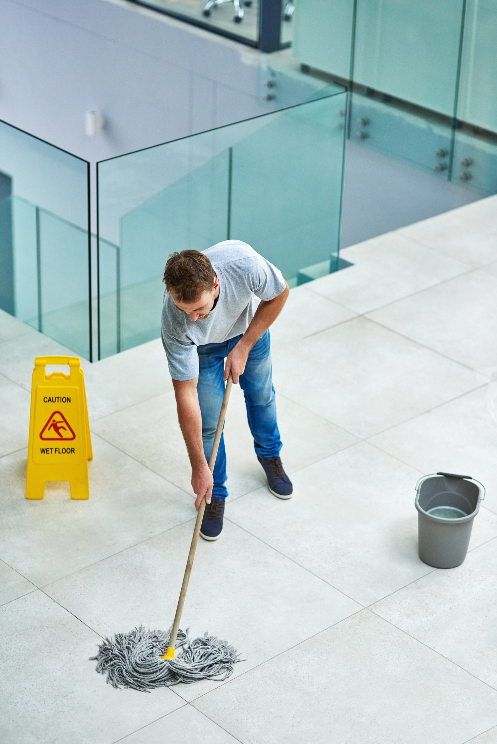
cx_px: 248
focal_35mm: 85
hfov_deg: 16.1
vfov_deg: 23.9
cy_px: 372
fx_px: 1758
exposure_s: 1/160
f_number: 2.2
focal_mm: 85
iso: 320
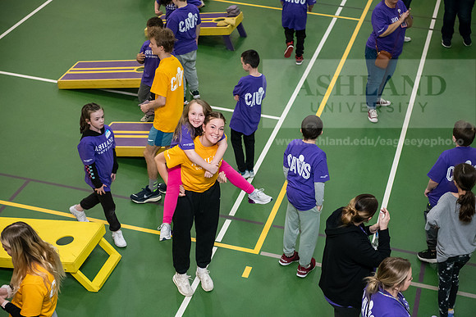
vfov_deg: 19.5
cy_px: 158
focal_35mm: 70
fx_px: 926
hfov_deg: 28.8
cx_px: 238
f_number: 3.5
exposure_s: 1/200
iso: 3200
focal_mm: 70
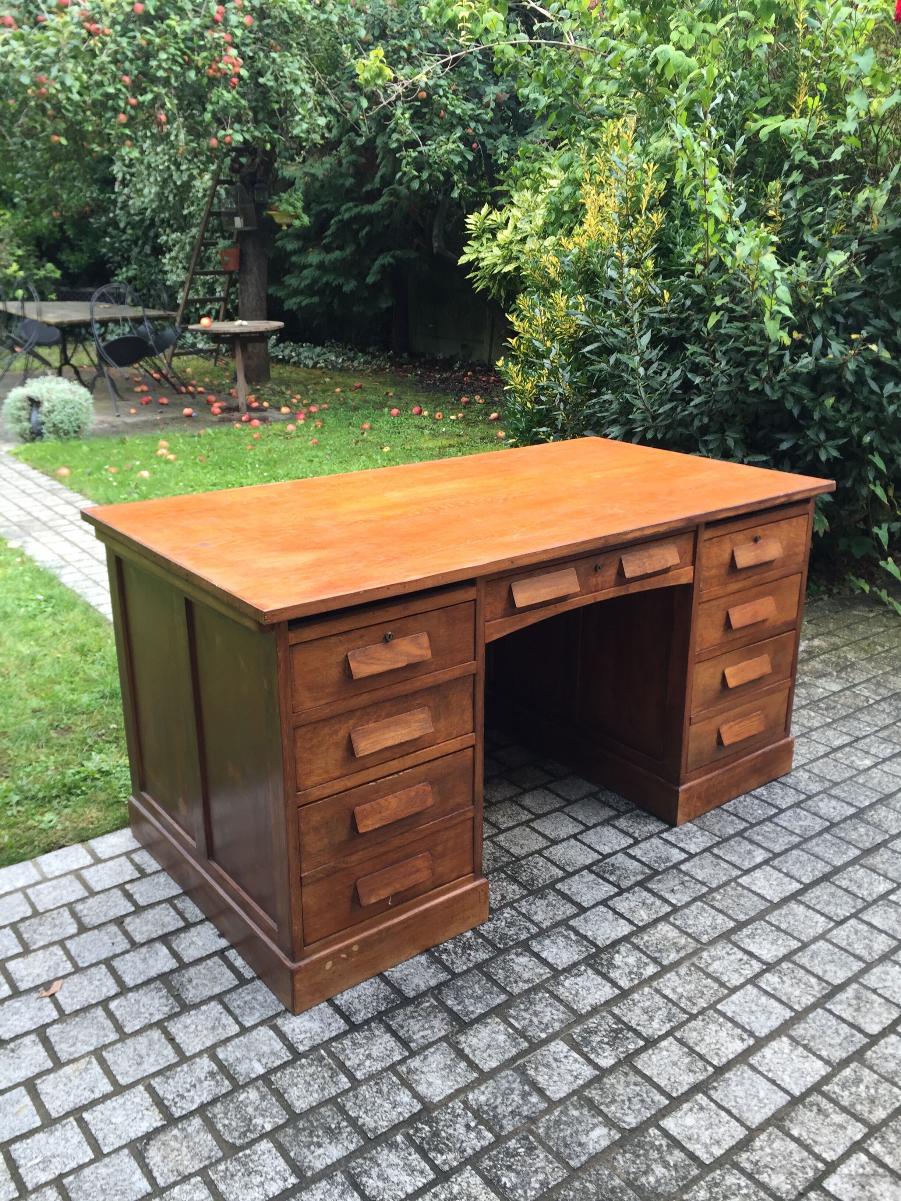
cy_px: 600
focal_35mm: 29
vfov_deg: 61.7
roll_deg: +0.8
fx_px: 1006
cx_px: 450
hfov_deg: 48.2
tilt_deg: -20.9
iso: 32
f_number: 2.2
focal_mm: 4.15
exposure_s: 1/50
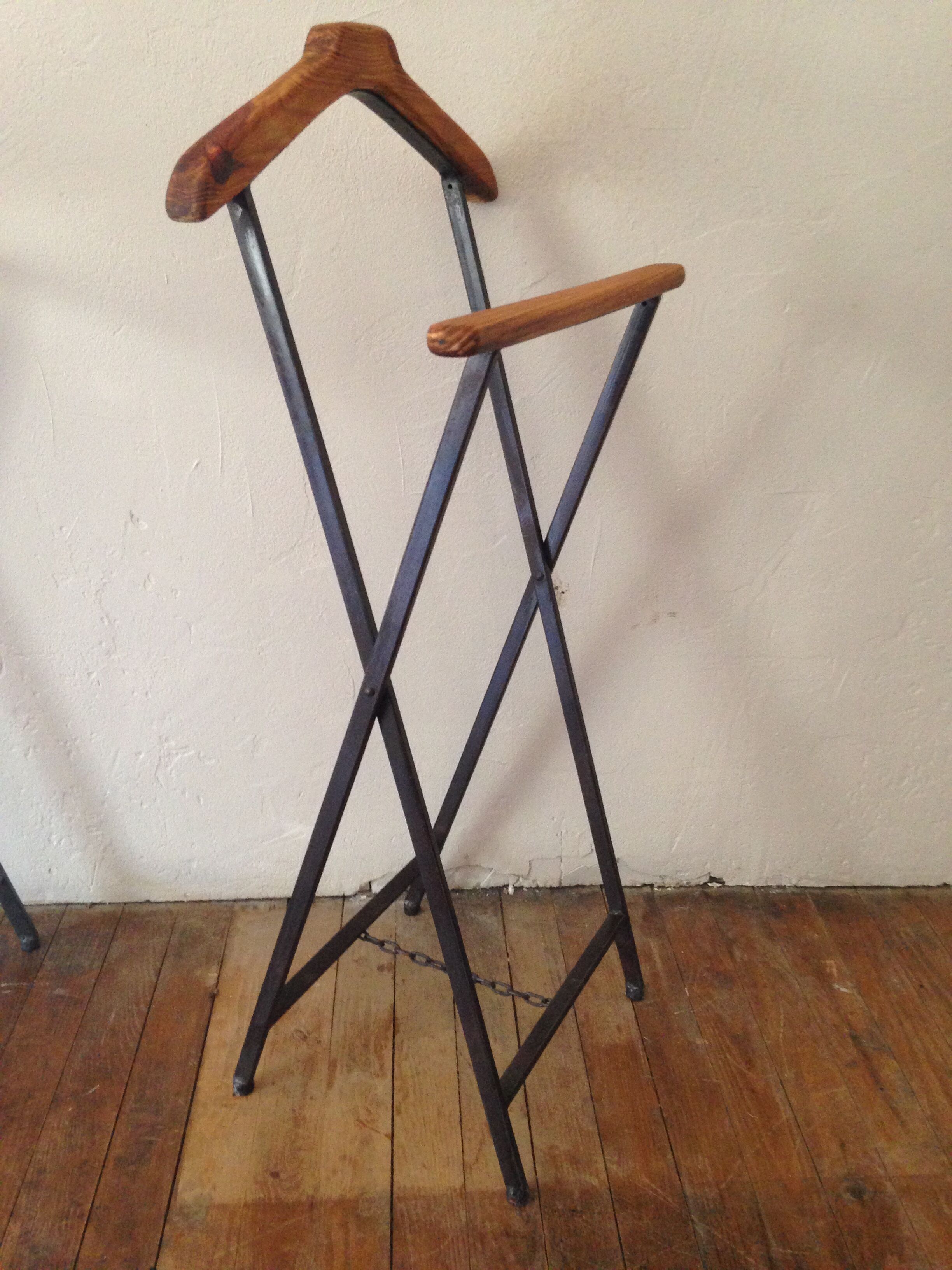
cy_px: 635
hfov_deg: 42.9
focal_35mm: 33
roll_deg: -1.3
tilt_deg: -23.2
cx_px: 476
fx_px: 1210
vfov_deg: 55.4
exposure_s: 1/20
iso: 250
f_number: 2.4
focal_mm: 4.12
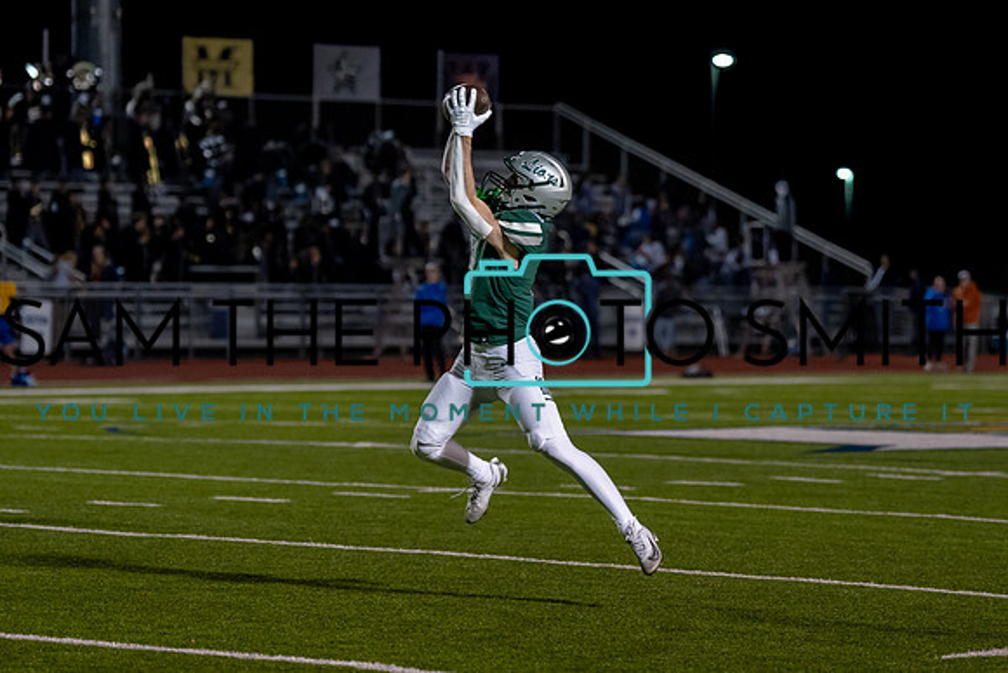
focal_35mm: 173
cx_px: 526
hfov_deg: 11.9
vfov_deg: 7.9
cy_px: 277
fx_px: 4854
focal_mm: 119
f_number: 2.8
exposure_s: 1/1000
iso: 3200
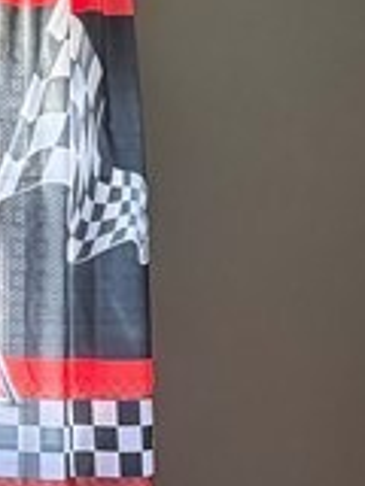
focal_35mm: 154
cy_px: 793
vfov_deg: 12.1
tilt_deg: -11.2
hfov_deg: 9.4
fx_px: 2165
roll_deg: -3.0
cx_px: 554
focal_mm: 6.76
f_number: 1.78
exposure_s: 1/40
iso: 1000
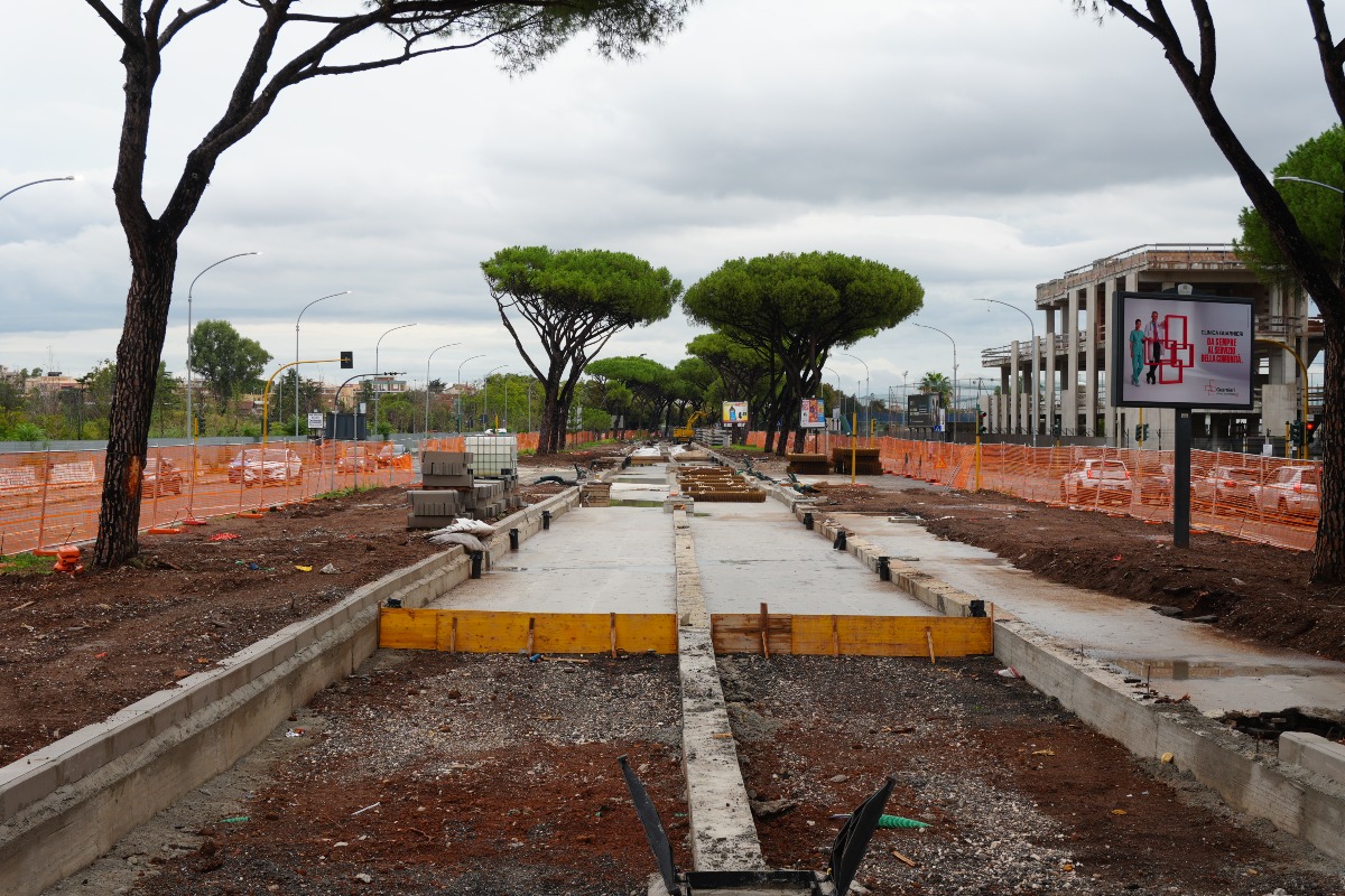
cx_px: 672
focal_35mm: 48
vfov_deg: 28.1
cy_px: 448
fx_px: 1793
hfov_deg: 41.1
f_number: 8
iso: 100
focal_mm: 32
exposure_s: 1/100
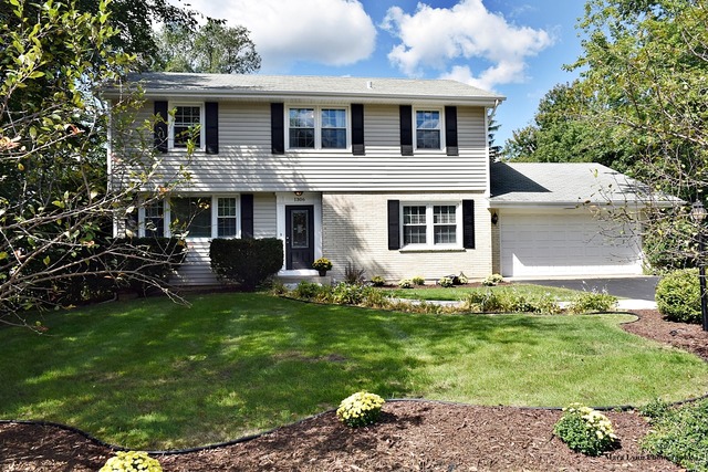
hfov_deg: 67.4
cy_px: 236
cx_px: 354
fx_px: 531
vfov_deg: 48.0
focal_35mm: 27
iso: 100
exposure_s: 1/200
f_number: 9
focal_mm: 18
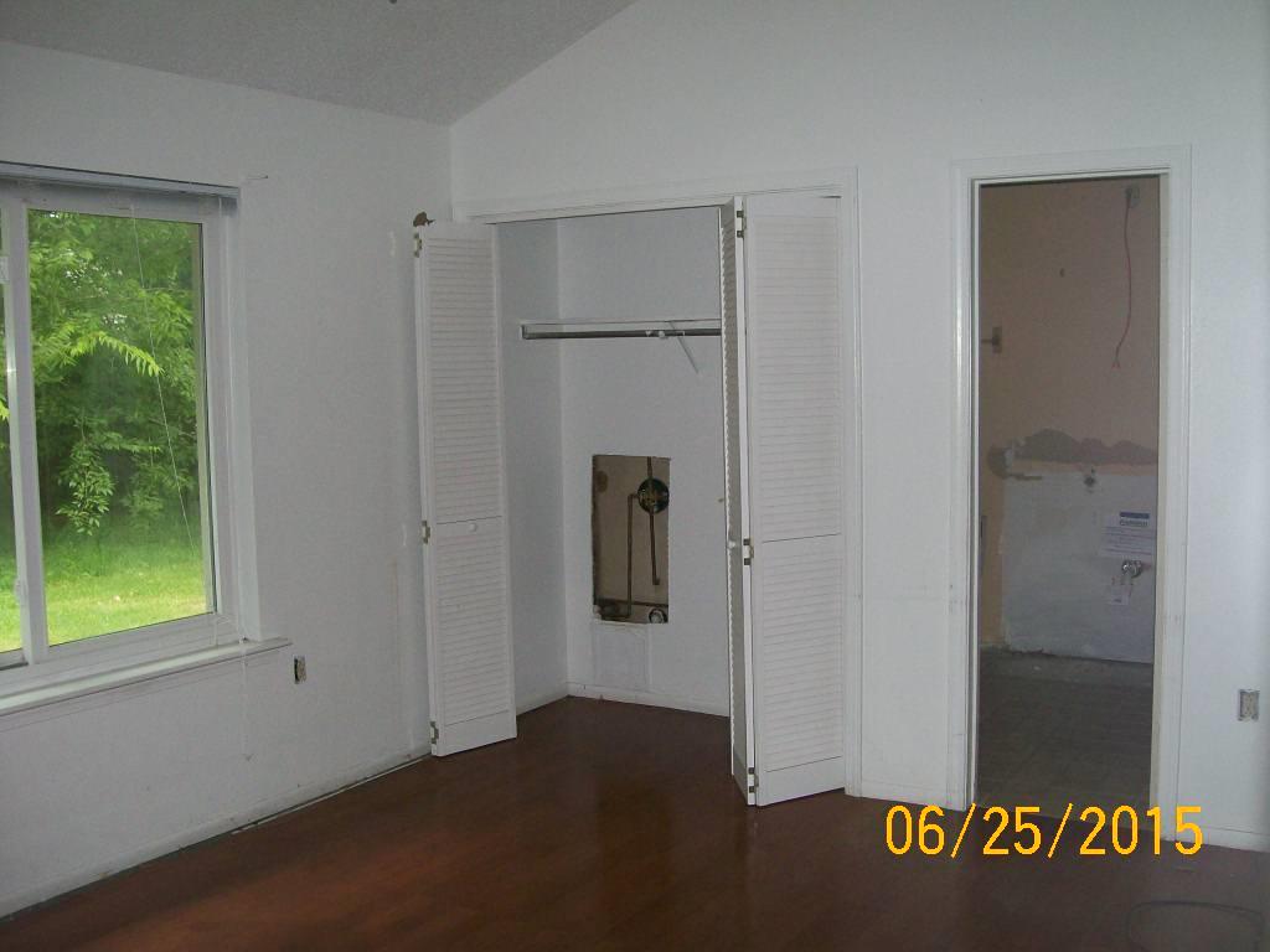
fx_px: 1321
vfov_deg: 39.7
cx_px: 635
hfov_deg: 51.4
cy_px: 476
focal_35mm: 36
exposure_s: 1/64
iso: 140
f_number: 2.7
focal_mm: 6
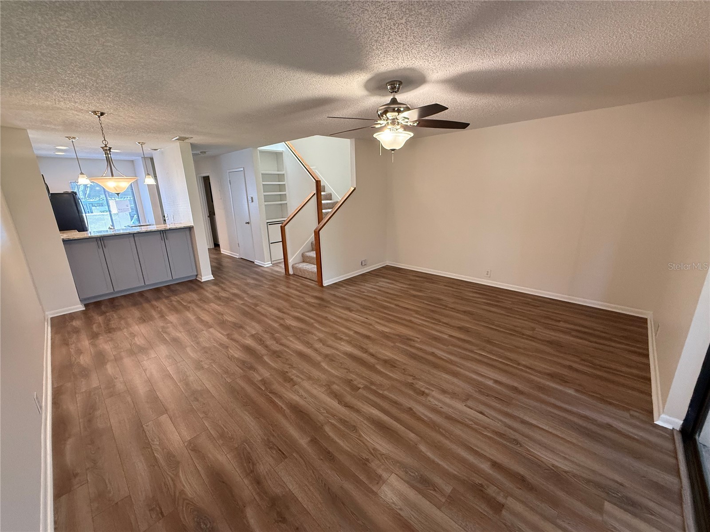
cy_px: 266
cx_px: 355
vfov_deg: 85.7
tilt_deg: -15.4
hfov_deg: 102.1
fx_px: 287
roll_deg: +1.2
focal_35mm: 14
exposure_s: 1/60
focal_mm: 2.22
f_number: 2.2
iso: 400
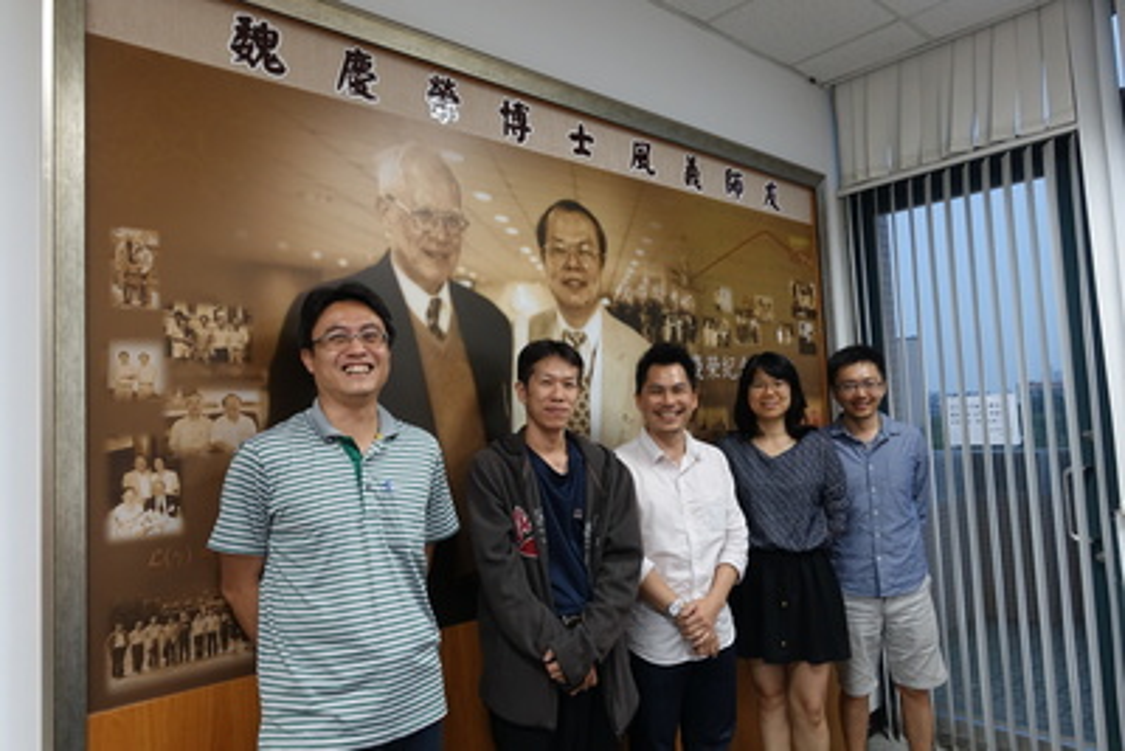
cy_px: 376
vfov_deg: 53.2
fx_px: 750
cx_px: 562
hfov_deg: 73.7
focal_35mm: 24
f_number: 4.5
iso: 500
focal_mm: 8.8
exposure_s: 1/30
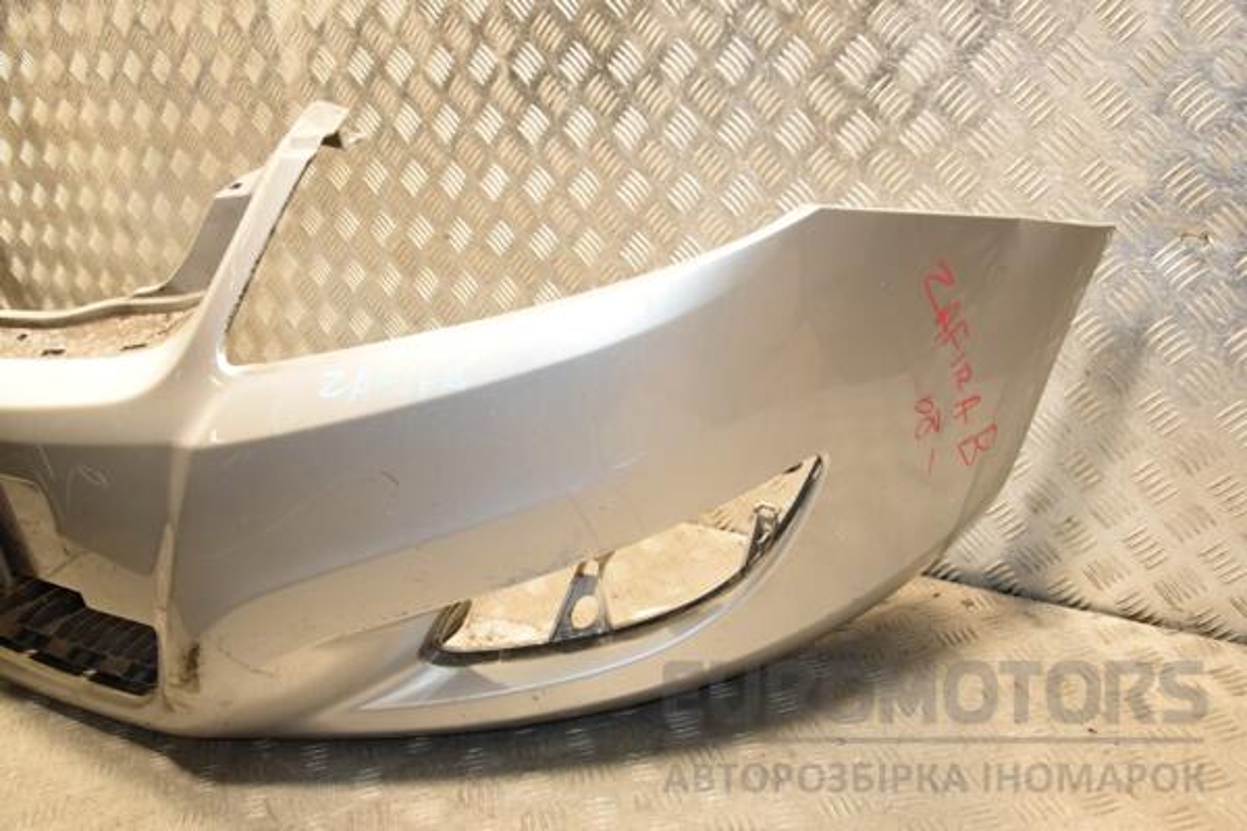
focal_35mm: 33
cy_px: 416
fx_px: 1143
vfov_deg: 40.0
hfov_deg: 57.2
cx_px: 624
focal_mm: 22
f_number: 5
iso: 800
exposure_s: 1/160
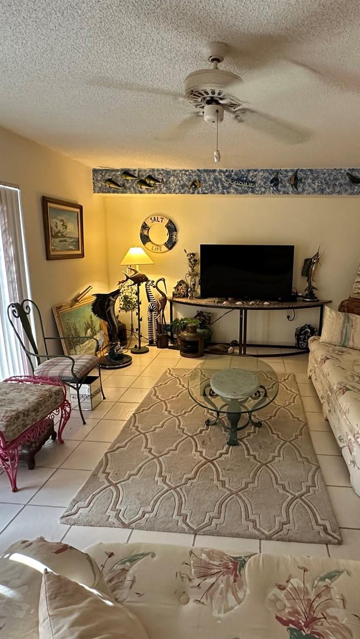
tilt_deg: -12.2
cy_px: 322
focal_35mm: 21
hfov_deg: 53.0
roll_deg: -0.9
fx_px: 356
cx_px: 225
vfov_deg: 83.8
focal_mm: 2.22
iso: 400
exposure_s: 1/60
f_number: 2.2
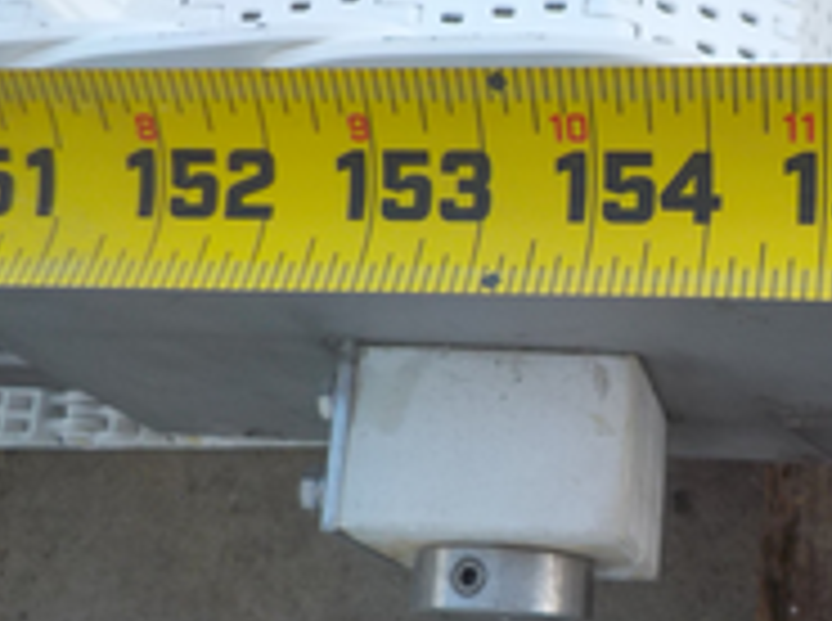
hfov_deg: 29.0
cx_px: 702
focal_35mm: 65
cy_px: 360
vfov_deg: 22.5
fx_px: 1559
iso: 125
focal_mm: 4.1
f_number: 3.3
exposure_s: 1/80
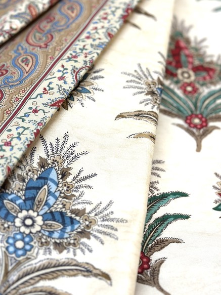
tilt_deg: -53.2
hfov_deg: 24.8
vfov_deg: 32.6
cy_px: 120
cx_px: 103
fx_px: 502
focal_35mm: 59
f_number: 1.78
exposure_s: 1/50
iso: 80
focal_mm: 6.86
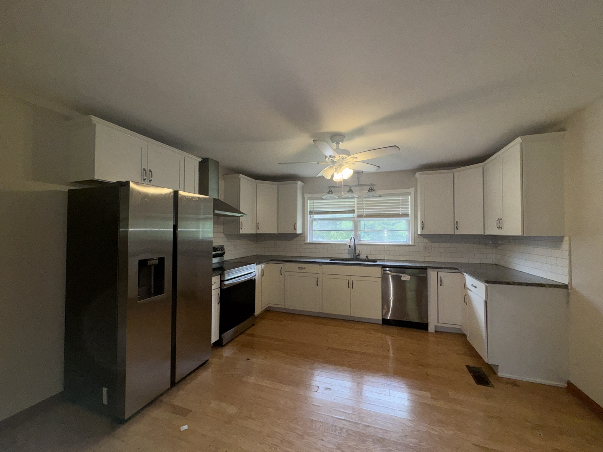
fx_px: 244
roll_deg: -0.2
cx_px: 302
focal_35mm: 14
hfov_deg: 102.1
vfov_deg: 85.7
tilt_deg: +0.8
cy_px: 226
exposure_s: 1/120
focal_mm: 2.22
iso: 80
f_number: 2.2
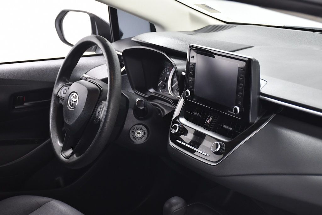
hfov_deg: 27.0
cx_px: 161
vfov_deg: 18.2
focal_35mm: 75
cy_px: 108
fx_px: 671
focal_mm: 50
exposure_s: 1/60
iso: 1250
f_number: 5.6
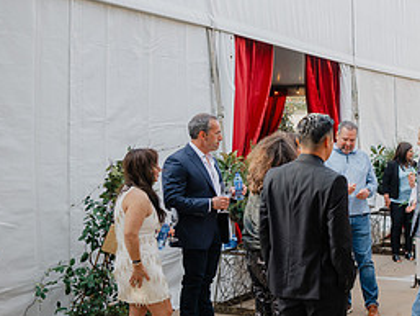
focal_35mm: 52
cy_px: 197
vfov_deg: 28.0
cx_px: 453
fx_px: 631
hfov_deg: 32.7
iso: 64
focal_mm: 24
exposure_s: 1/125
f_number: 2.8
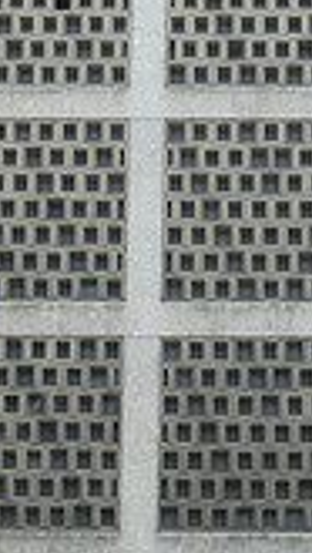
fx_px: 2364
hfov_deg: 7.5
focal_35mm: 161
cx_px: 181
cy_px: 323
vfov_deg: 13.3
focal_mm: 6.9
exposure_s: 1/125
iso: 80
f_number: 4
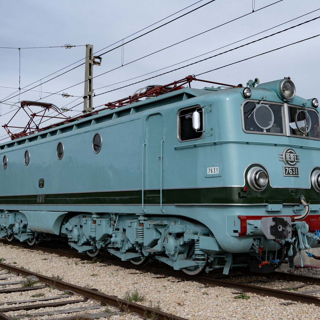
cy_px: 168
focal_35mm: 44
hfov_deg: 38.0
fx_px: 464
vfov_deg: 38.1
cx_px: 174
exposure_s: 1/400
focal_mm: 21.5
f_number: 7.1
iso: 100
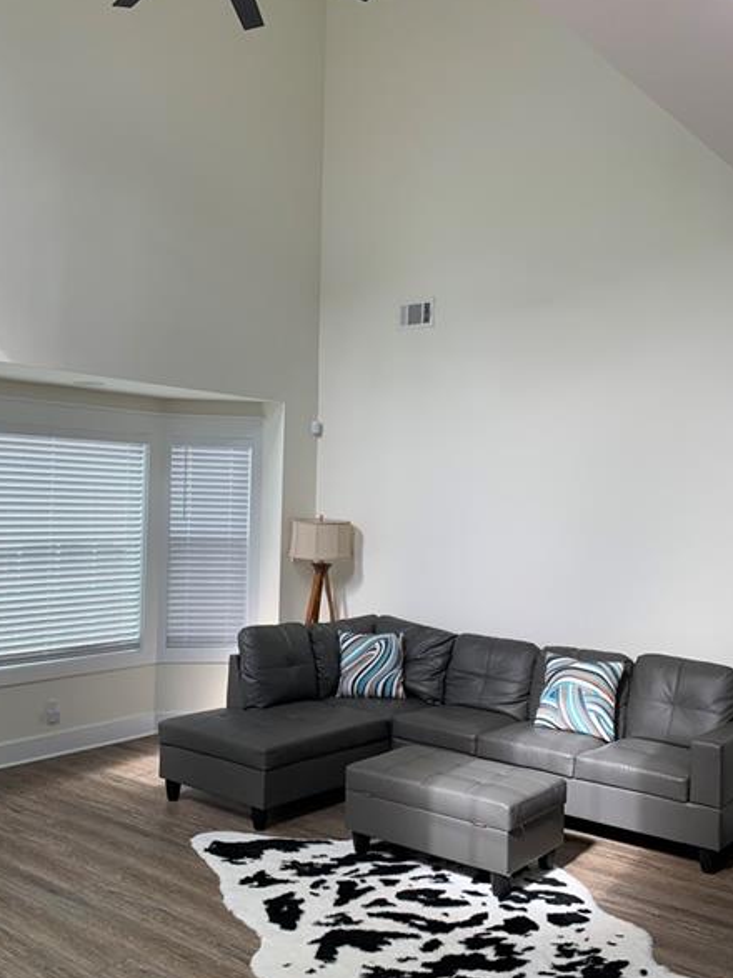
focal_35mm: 34
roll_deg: -2.0
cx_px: 300
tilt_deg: +1.1
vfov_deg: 53.9
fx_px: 960
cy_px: 468
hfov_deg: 41.6
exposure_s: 1/120
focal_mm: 4.25
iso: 40
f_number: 1.8
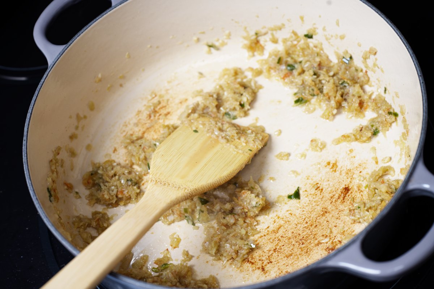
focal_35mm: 70
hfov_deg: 28.9
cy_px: 144
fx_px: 843
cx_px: 217
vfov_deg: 19.4
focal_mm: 70
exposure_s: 1/100
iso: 100
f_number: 6.3
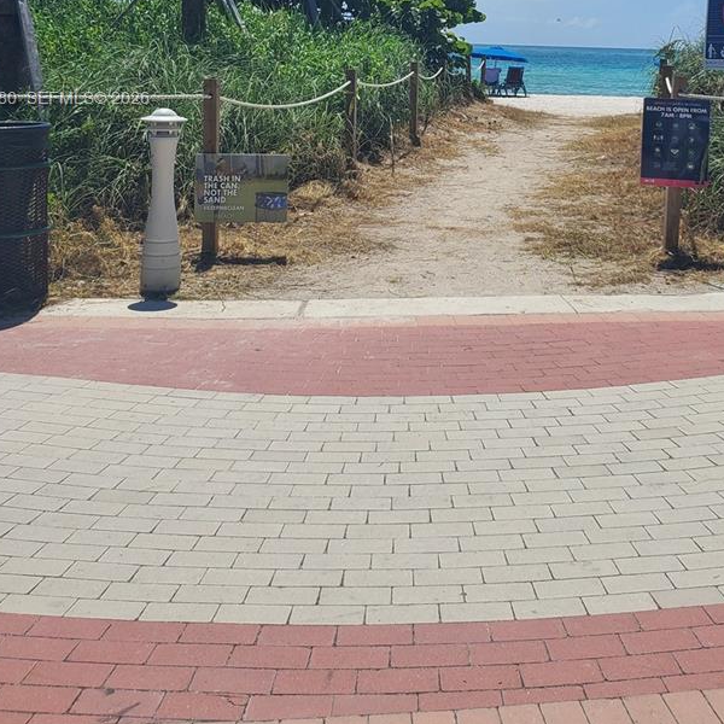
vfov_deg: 35.1
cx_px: 469
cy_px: 100
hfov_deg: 36.5
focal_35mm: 46
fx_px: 1088
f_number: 2.4
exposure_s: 1/2858
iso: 50
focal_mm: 4.3
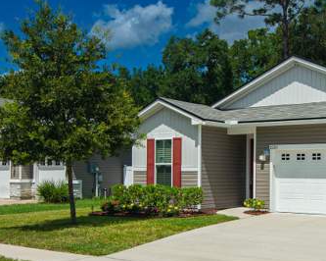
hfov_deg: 33.9
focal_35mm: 54
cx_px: 255
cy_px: 179
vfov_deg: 27.9
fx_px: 521
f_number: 8
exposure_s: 1/1250
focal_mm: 16
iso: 250
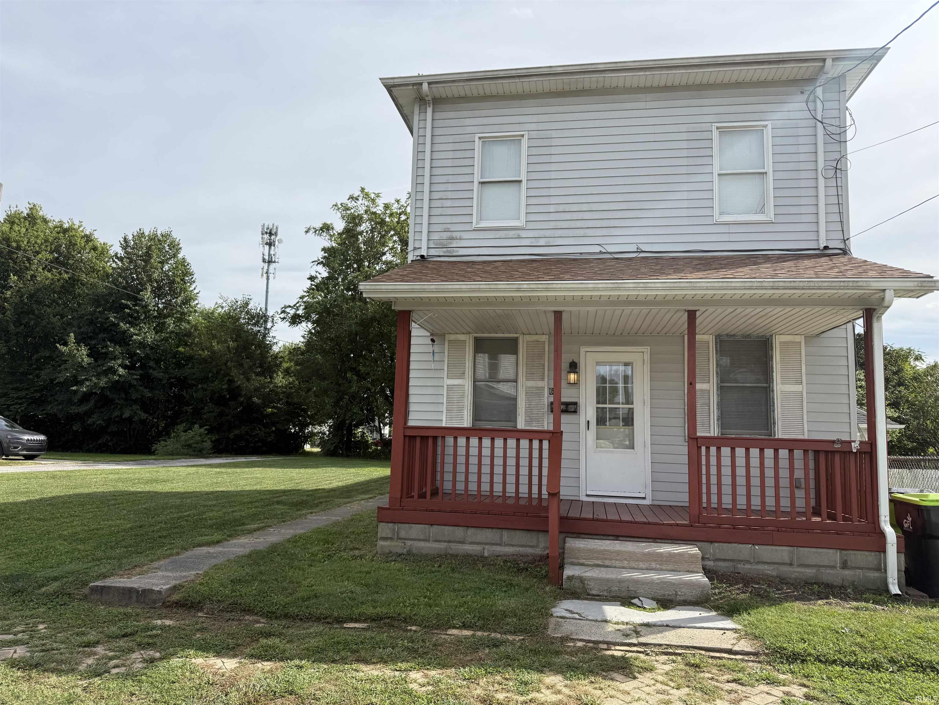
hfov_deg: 71.6
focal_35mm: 24
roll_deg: -0.8
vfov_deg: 56.8
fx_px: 651
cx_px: 470
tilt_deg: +7.0
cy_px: 352
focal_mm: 6.76
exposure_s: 1/4405
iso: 80
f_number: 1.78
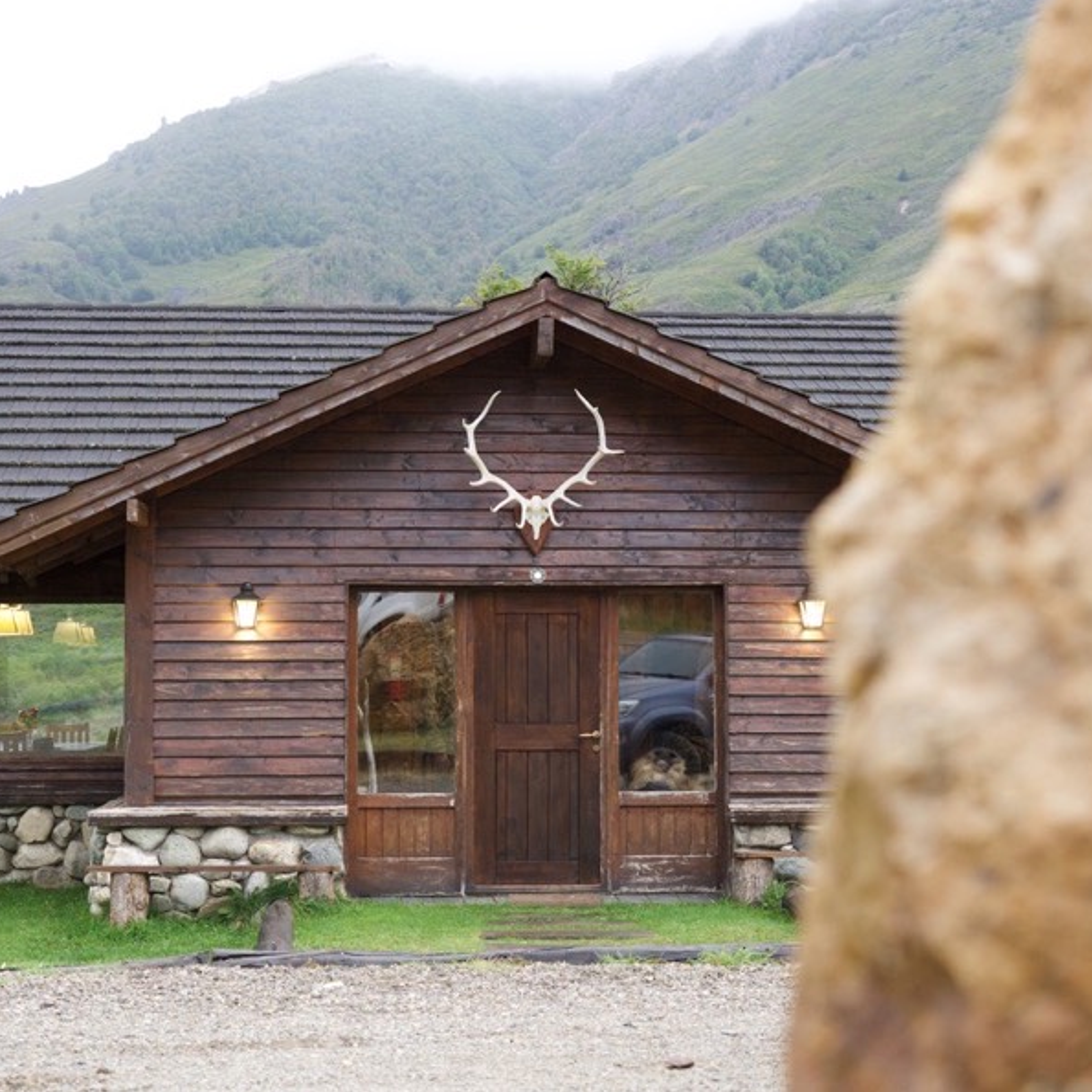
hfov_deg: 27.0
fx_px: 2271
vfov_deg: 27.0
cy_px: 547
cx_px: 519
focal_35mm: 64
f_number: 2.8
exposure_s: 1/60
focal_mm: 33
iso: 800
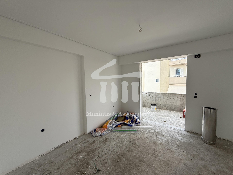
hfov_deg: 102.1
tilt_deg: -2.7
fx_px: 94
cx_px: 116
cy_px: 88
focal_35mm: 14
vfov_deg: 85.7
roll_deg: +2.4
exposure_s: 1/342
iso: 50
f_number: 2.2
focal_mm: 2.22
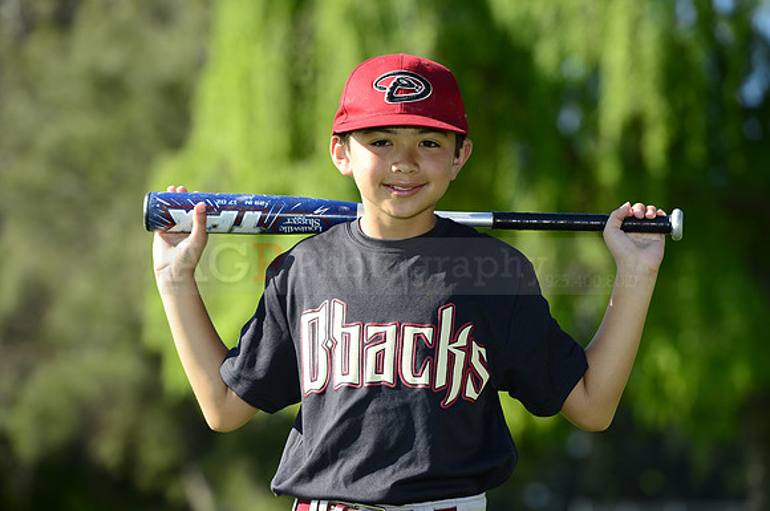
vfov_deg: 7.6
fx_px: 3845
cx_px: 385
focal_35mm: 180
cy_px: 256
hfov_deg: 11.4
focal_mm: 180
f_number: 5.6
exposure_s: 1/500
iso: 200
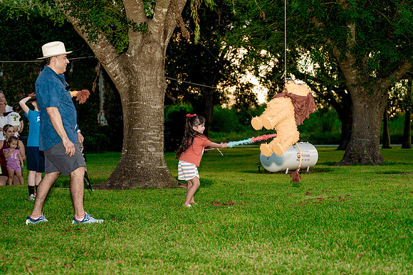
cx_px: 206
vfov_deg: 25.5
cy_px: 138
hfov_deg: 37.5
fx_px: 608
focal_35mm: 53
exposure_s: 1/250
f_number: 3.2
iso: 1250
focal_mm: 53
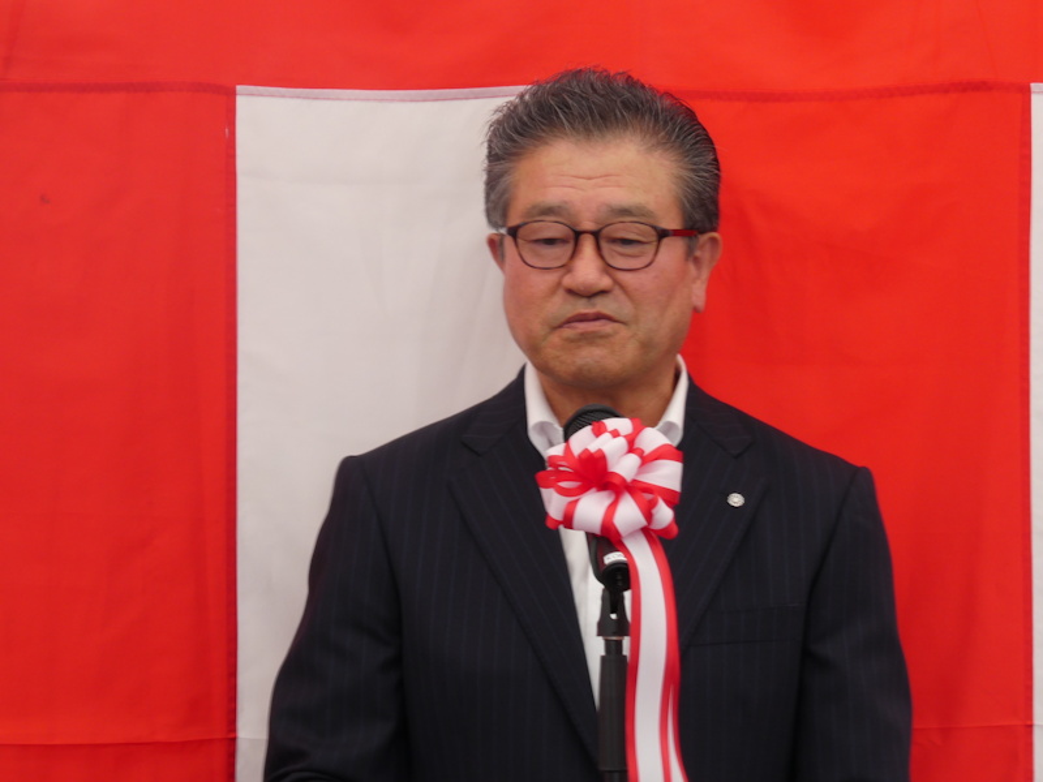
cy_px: 391
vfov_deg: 6.4
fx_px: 6960
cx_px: 522
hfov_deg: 8.6
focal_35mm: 231
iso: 80
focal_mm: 41.4
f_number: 5.6
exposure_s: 1/80
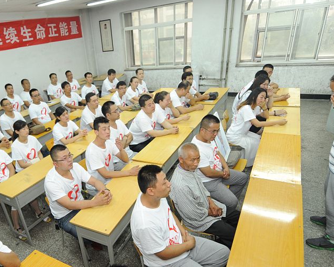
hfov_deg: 66.4
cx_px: 113
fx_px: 247
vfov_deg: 55.8
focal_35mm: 25
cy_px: 173
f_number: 3.5
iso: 1600
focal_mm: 14
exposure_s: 1/160
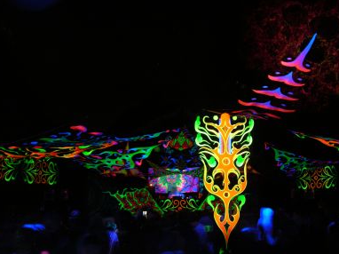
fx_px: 431
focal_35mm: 44
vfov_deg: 32.8
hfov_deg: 42.8
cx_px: 201
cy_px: 131
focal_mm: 8.9
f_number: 2.8
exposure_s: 3.63
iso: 200
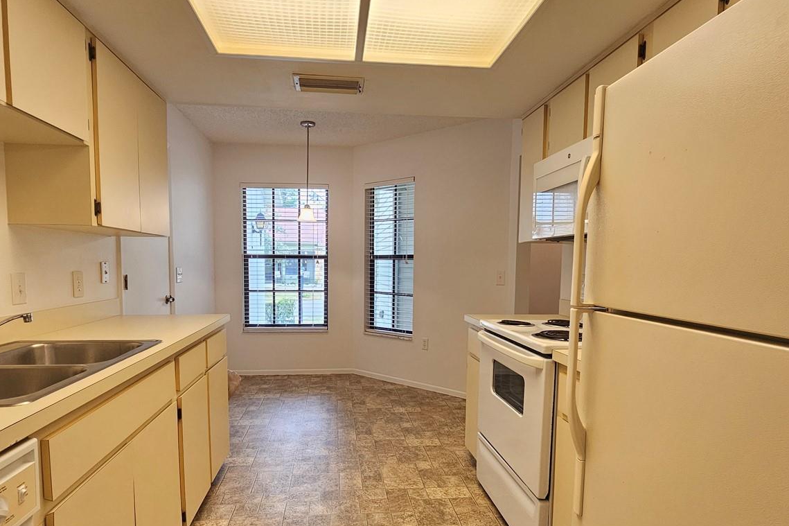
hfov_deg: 86.8
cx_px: 371
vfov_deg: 64.2
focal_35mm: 19
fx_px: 416
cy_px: 302
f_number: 2.2
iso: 125
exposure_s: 1/60
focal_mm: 2.2
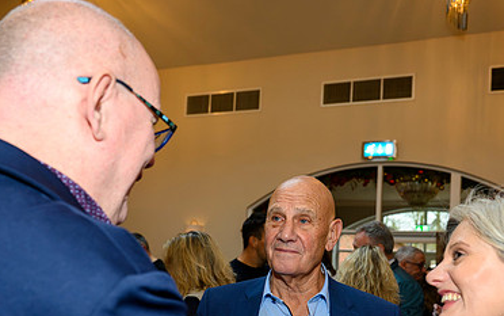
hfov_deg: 44.3
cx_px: 268
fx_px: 618
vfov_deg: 27.9
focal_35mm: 45
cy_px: 260
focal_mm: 28
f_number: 4
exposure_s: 1/160
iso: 1250
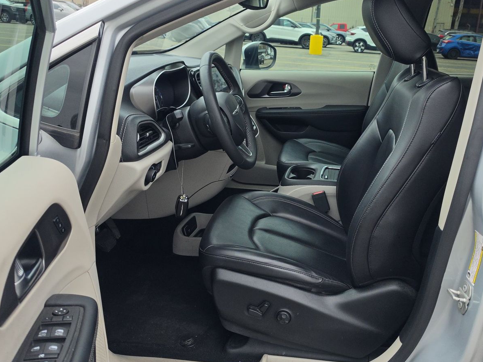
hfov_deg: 58.2
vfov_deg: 45.2
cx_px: 265
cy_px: 148
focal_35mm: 31
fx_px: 433
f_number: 1.4
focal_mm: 6.5
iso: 63
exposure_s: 1/3151
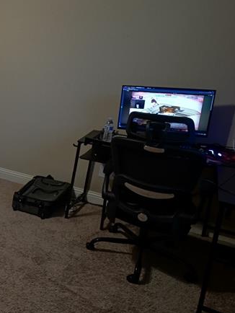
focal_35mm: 34
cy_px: 118
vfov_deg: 53.3
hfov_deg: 32.5
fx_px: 307
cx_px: -63
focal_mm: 10
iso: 1250
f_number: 4
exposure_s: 1/100
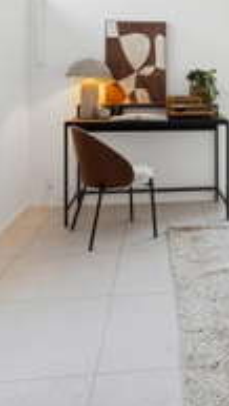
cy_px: 120
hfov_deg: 26.7
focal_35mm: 43
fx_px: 460
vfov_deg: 46.5
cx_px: 221
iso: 200
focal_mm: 12.5
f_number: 8
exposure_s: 1/13
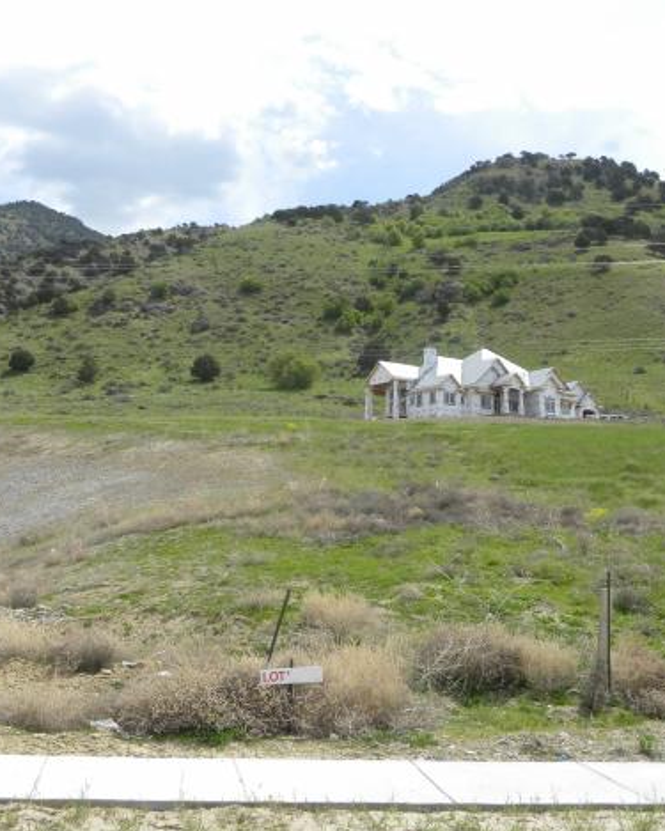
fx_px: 1083
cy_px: 423
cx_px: 264
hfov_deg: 34.0
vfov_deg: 42.0
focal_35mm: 44
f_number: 5.6
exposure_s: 1/277
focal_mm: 5.9
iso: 64
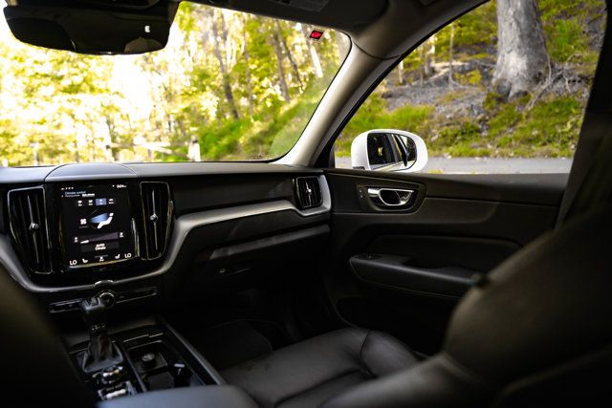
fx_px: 408
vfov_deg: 53.2
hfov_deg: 73.7
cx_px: 306
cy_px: 204
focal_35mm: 24
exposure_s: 1/200
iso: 800
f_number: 2.8
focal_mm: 24
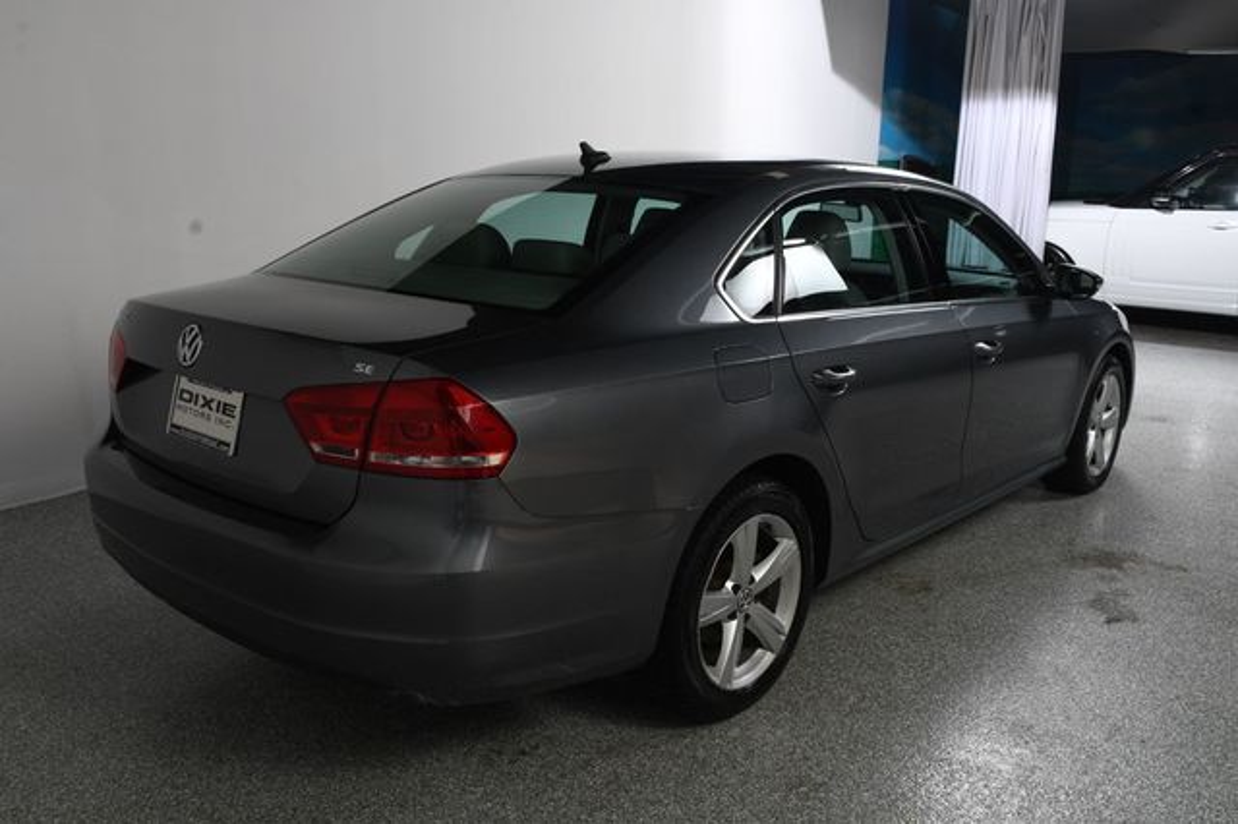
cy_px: 412
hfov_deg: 57.2
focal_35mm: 33
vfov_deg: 39.9
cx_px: 619
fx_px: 1134
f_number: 11
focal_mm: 22
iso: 100
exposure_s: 1/160
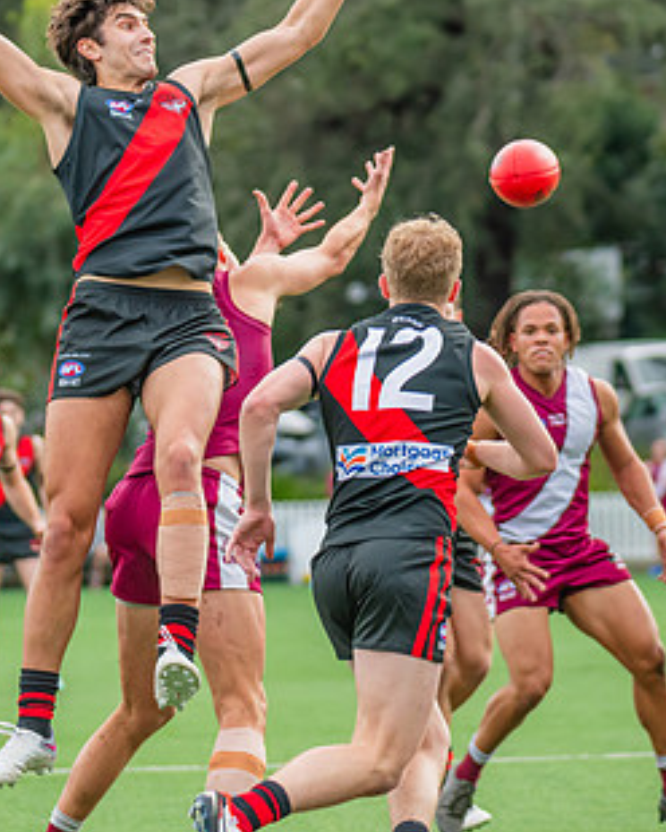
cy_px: 362
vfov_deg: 5.5
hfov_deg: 4.4
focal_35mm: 349
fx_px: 8599
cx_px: 109
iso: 800
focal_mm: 170
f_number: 4.5
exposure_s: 1/1250
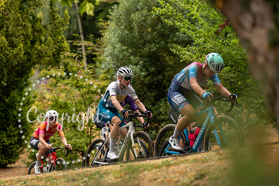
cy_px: 93
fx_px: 961
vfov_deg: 11.1
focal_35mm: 124
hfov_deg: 16.5
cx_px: 140
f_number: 2.8
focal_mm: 124
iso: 640
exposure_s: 1/800
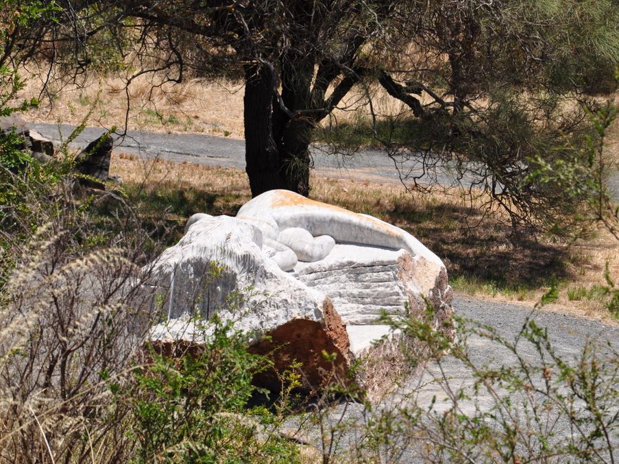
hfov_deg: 11.5
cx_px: 303
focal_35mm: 172
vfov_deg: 8.7
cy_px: 232
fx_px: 3067
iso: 200
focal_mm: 105
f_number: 11
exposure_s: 1/400
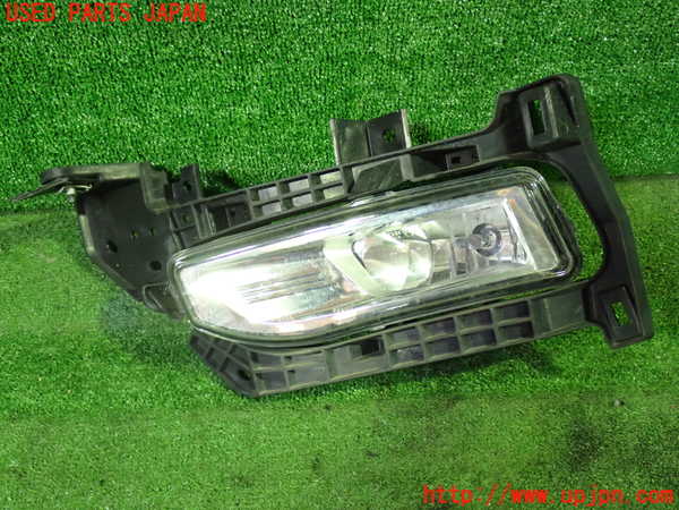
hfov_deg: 45.8
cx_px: 340
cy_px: 255
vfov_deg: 35.1
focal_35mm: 41
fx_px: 804
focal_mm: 7.31
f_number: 2.8
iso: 800
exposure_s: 1/30
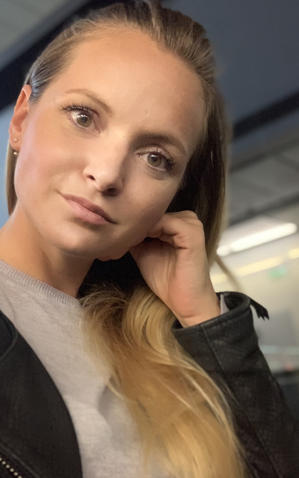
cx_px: 124
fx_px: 574
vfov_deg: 45.2
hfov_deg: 29.2
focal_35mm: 44
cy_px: 258
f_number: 2.2
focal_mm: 2.87
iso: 320
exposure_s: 1/32
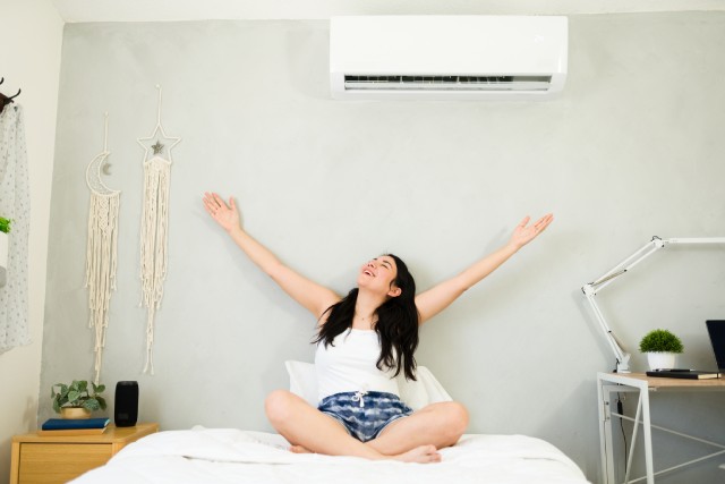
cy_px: 242
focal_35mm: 35
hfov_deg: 54.4
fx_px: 705
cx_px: 362
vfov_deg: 37.9
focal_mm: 35
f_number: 1.8
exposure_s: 1/160
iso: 640
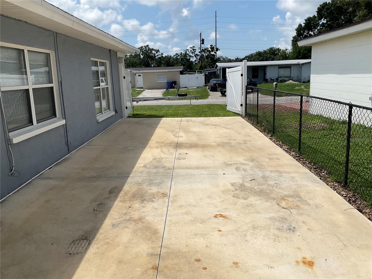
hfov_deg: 61.7
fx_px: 312
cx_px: 186
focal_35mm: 29
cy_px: 140
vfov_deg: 48.2
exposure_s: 1/4785
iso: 16
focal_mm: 3
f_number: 1.8
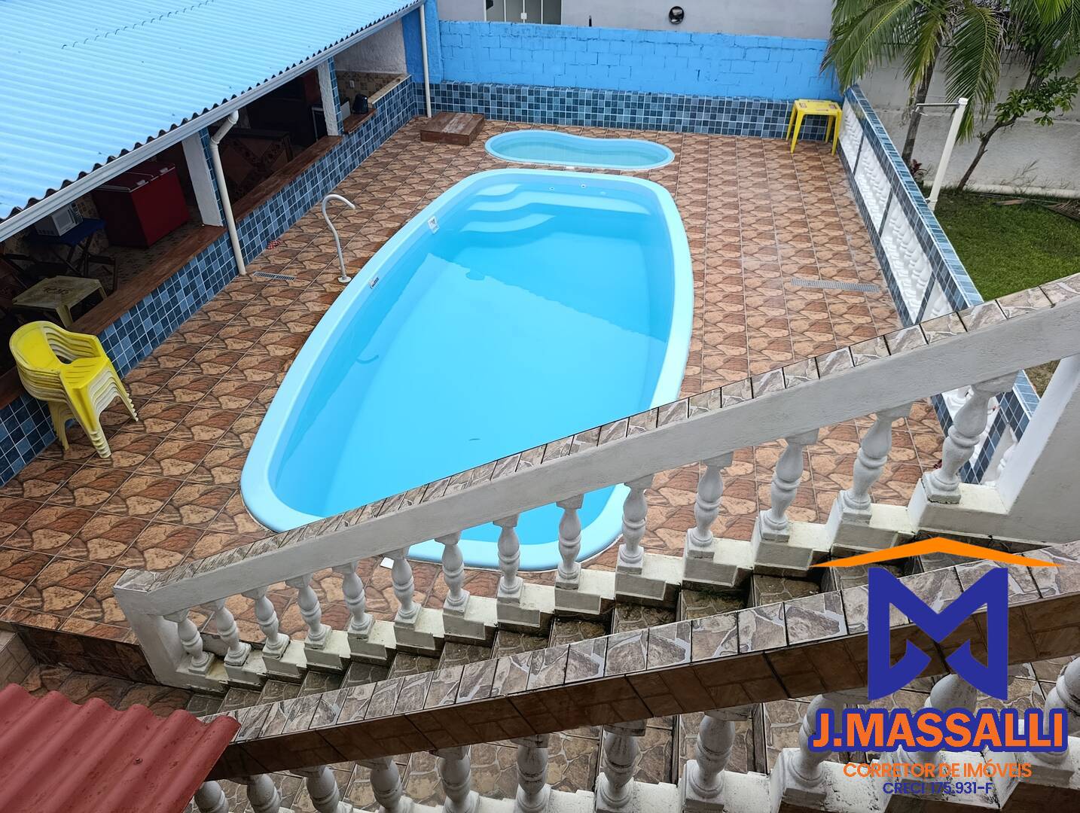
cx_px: 540
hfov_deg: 73.8
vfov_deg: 59.0
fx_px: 719
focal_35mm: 23
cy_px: 406
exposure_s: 1/194
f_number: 1.65
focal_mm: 6.11
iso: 50
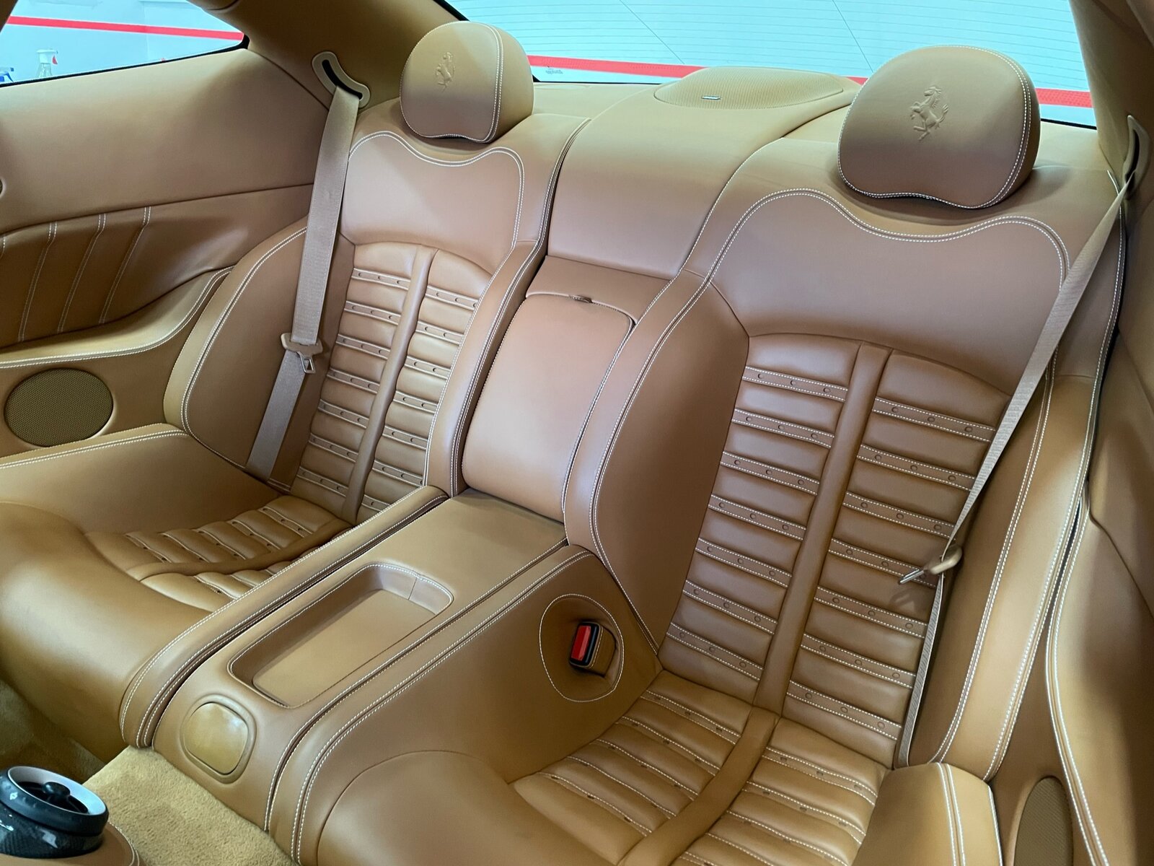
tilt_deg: -21.3
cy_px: 433
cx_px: 577
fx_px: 867
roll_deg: -4.3
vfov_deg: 53.1
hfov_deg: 67.3
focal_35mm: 26
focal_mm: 4.2
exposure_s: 1/33
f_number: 1.6
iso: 500
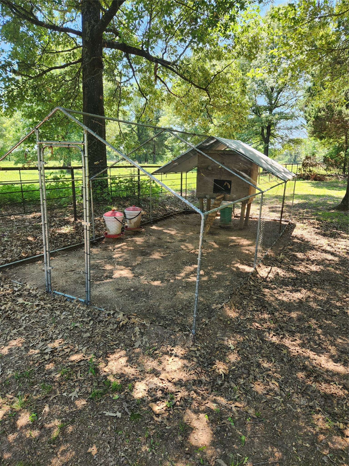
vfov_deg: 73.9
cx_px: 174
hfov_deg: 58.9
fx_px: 309
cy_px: 233
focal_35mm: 23
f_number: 1.8
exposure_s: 1/180
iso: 25
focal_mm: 5.4
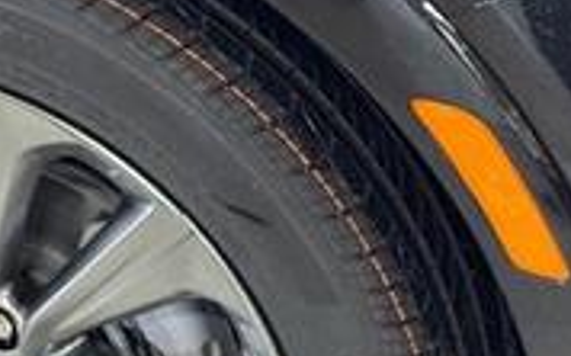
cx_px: 138
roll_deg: -3.9
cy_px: 388
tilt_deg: -34.1
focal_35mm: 144
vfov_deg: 9.0
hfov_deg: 14.5
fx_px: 2239
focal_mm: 6.76
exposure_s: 1/40
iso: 200
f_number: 1.78
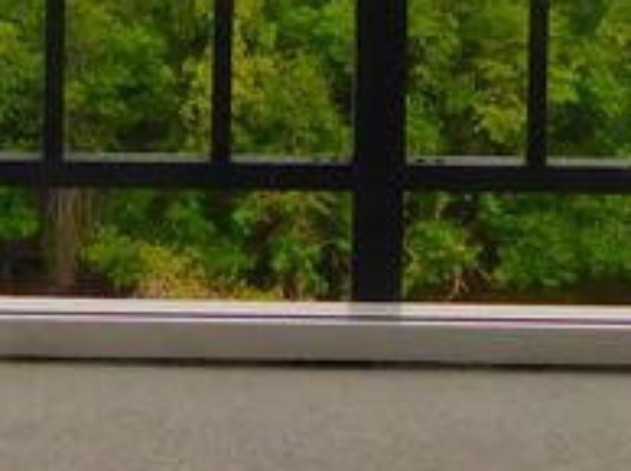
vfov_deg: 4.7
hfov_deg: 6.3
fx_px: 5680
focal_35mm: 312
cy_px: -481
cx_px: 101
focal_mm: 10.4
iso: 125
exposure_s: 1/200
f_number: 4
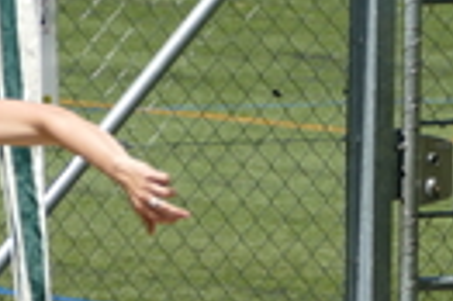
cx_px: 38
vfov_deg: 1.1
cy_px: 228
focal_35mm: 1239
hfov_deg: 1.7
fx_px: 15571
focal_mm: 109.3
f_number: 4
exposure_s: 1/1300
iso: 125
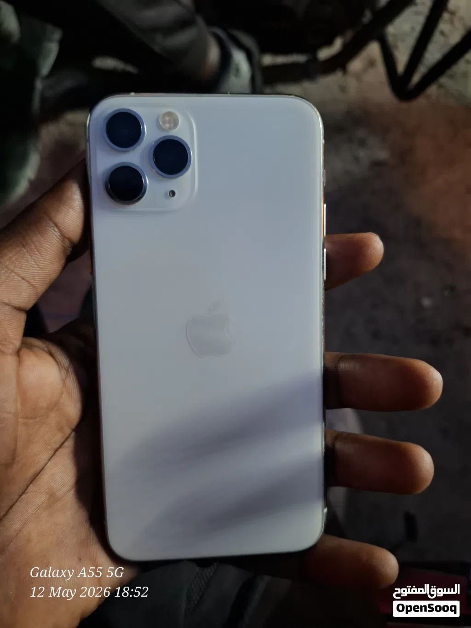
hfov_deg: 58.9
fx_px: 417
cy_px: 314
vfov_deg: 73.9
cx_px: 236
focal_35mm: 23
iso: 800
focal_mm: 5.54
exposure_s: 1/20
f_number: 1.8
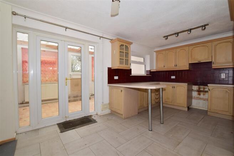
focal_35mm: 15
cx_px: 117
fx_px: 97
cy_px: 78
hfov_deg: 100.4
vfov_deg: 77.3
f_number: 7.1
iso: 400
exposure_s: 1/8
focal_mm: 10
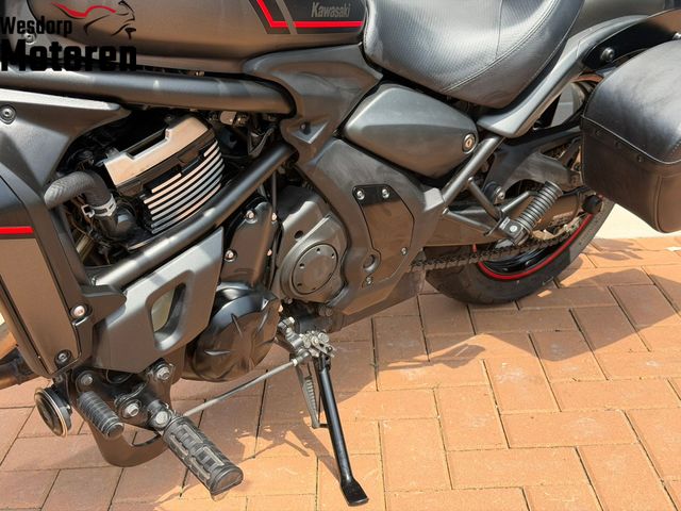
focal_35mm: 48
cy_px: 256
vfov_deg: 30.3
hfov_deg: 39.7
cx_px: 340
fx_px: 944
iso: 80
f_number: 1.78
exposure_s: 1/1285
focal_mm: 6.76
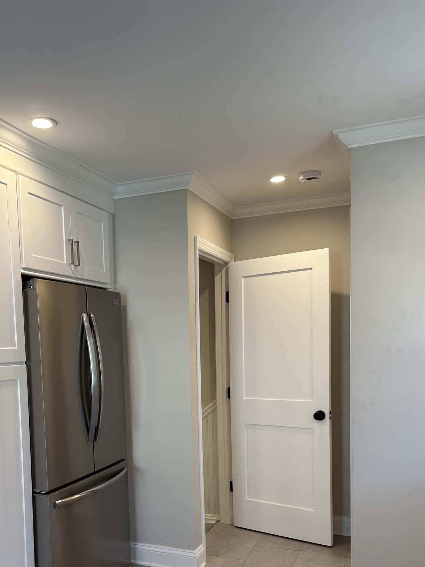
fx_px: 556
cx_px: 137
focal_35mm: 34
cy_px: 385
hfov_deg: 41.2
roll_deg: +0.9
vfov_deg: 52.7
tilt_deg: -3.8
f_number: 1.78
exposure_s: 1/120
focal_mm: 6.86
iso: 100
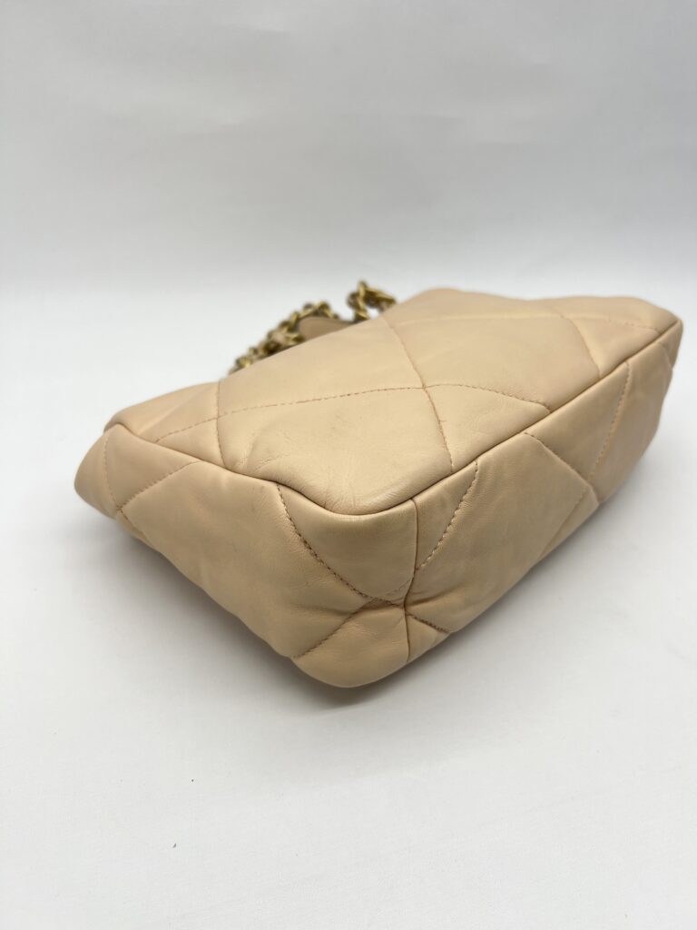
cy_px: 465
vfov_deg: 67.3
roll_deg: -2.4
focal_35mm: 26
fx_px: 698
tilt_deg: -33.2
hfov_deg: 53.1
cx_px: 348
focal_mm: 5.7
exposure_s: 1/240
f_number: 1.5
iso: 40
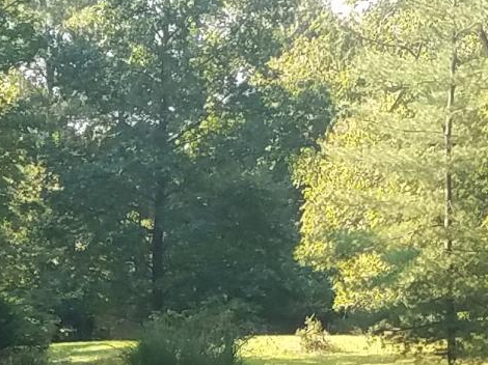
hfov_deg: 11.9
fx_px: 2339
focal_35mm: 166
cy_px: 459
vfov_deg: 8.8
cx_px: 251
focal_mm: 4.2
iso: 50
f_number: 1.7
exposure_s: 1/319
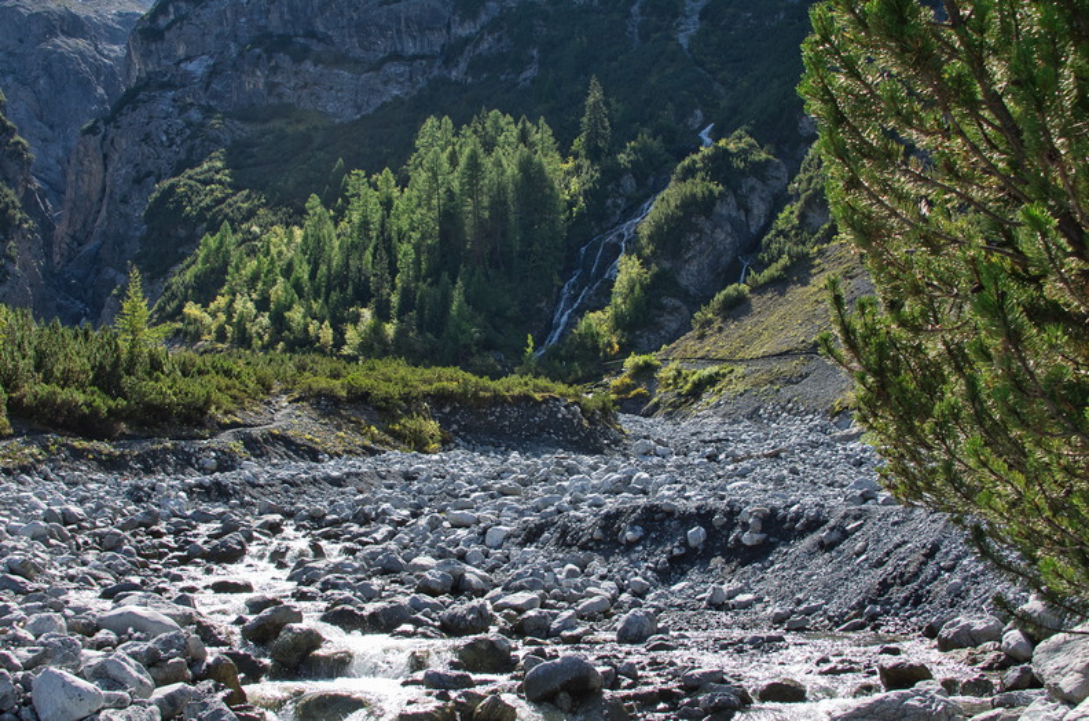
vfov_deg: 31.7
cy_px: 360
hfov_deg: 46.5
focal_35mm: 42
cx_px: 544
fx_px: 1267
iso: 100
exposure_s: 1/200
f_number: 7.1
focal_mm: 28
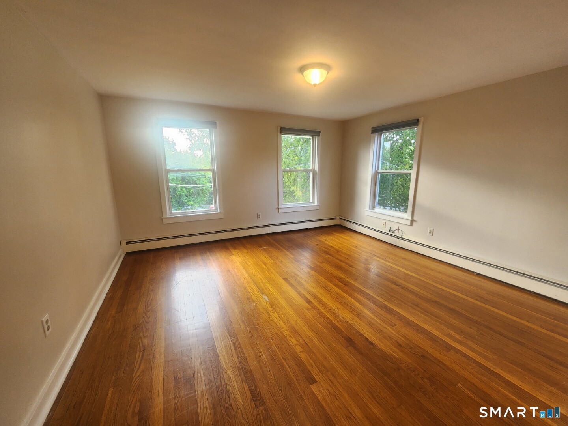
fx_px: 213
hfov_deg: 106.2
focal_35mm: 13
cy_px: 213
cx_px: 284
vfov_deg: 89.9
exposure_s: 1/60
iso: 100
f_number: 2.2
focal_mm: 2.2
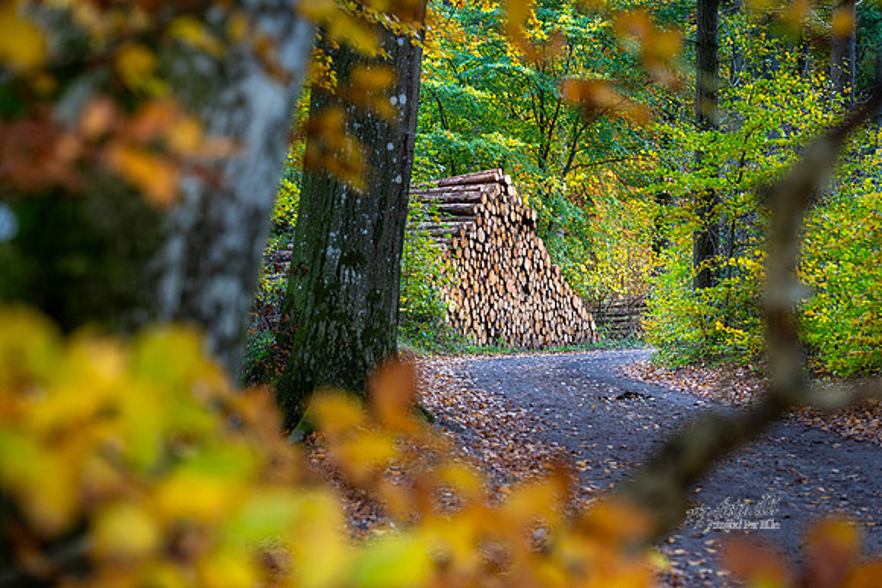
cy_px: 294
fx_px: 1715
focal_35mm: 70
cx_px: 441
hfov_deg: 28.8
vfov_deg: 19.5
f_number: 3.5
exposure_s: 1/200
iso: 640
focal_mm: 70
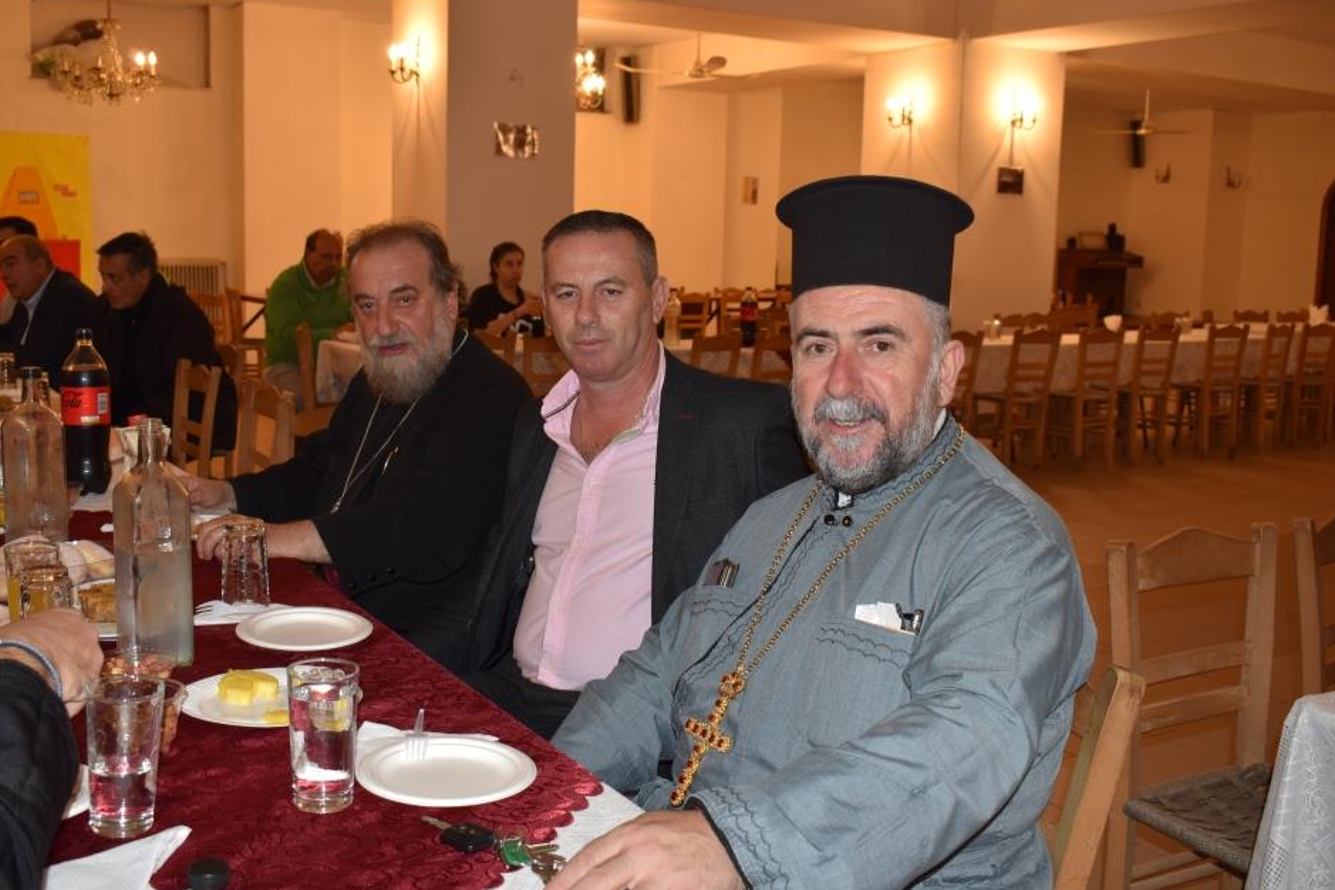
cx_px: 614
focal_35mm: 36
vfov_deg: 36.9
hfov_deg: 53.1
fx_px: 1335
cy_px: 450
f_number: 5.6
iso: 220
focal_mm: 22
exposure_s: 1/30
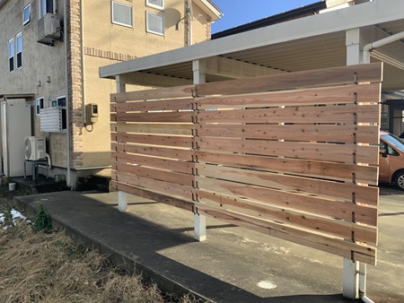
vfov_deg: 48.3
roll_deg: +0.6
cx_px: 202
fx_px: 339
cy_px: 152
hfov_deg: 61.6
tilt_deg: -3.8
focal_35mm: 29
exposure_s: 1/1121
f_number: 1.8
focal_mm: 3
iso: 16
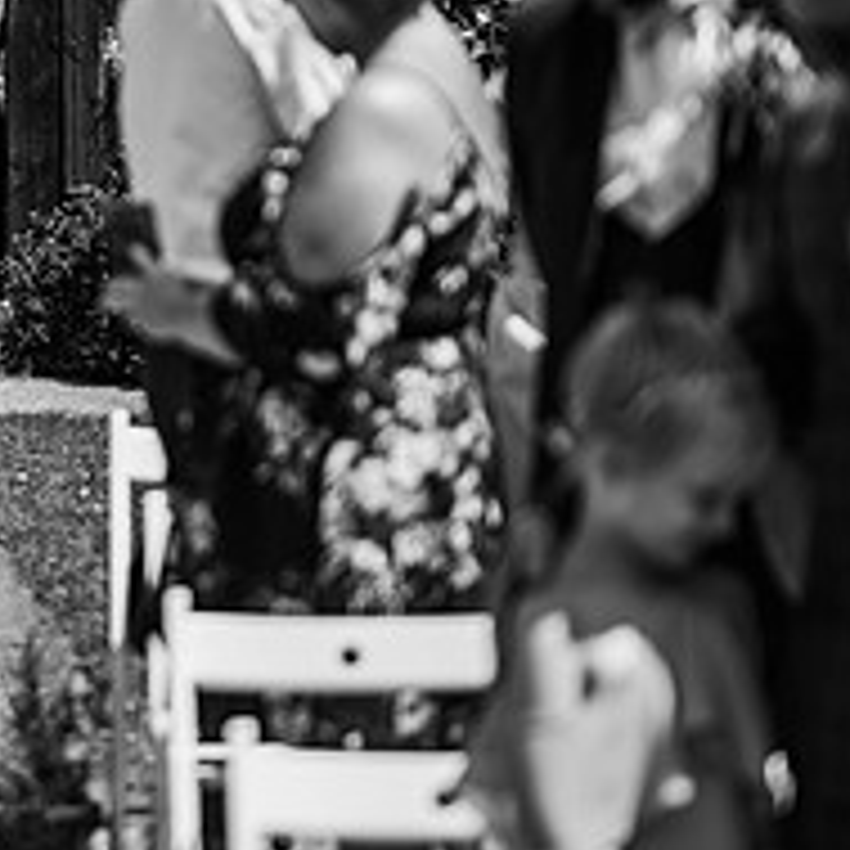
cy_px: 36
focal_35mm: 221
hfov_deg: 7.8
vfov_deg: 7.9
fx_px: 6140
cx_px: -337
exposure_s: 1/5000
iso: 100
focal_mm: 85
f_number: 2
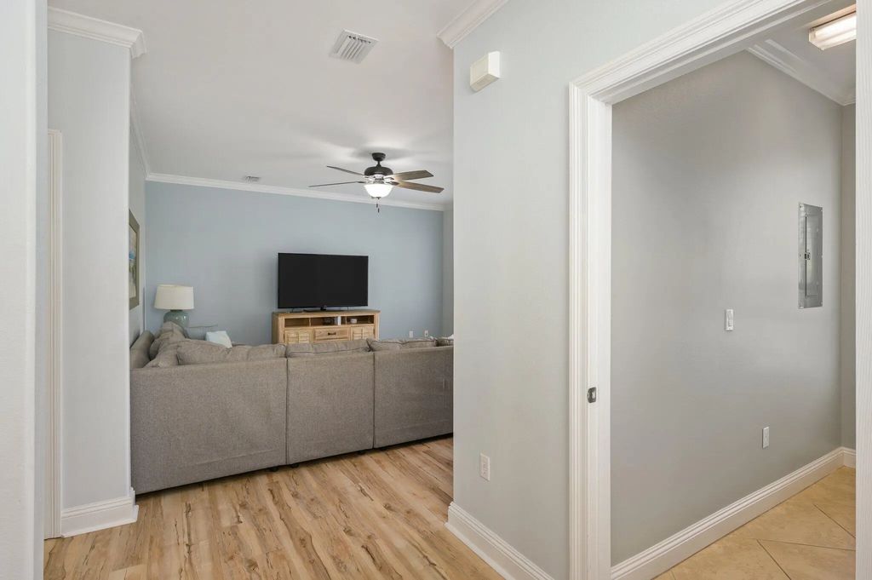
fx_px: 424
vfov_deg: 68.8
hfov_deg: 91.7
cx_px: 436
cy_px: 290
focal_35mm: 18
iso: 250
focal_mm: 17.5
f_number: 9
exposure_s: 1/8
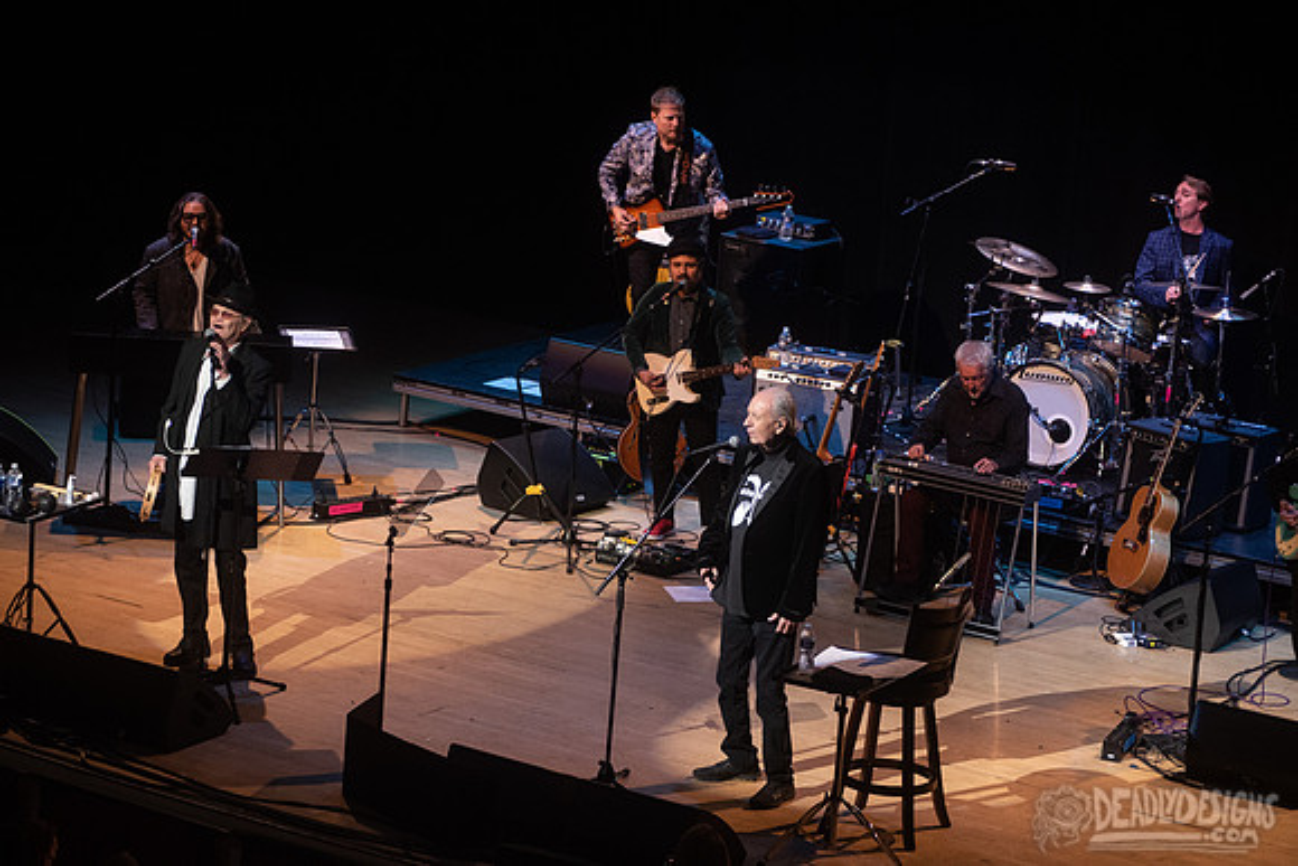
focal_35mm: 132
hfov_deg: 15.5
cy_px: 424
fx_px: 4770
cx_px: 518
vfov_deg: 10.4
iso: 2000
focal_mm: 110
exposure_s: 1/320
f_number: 3.5
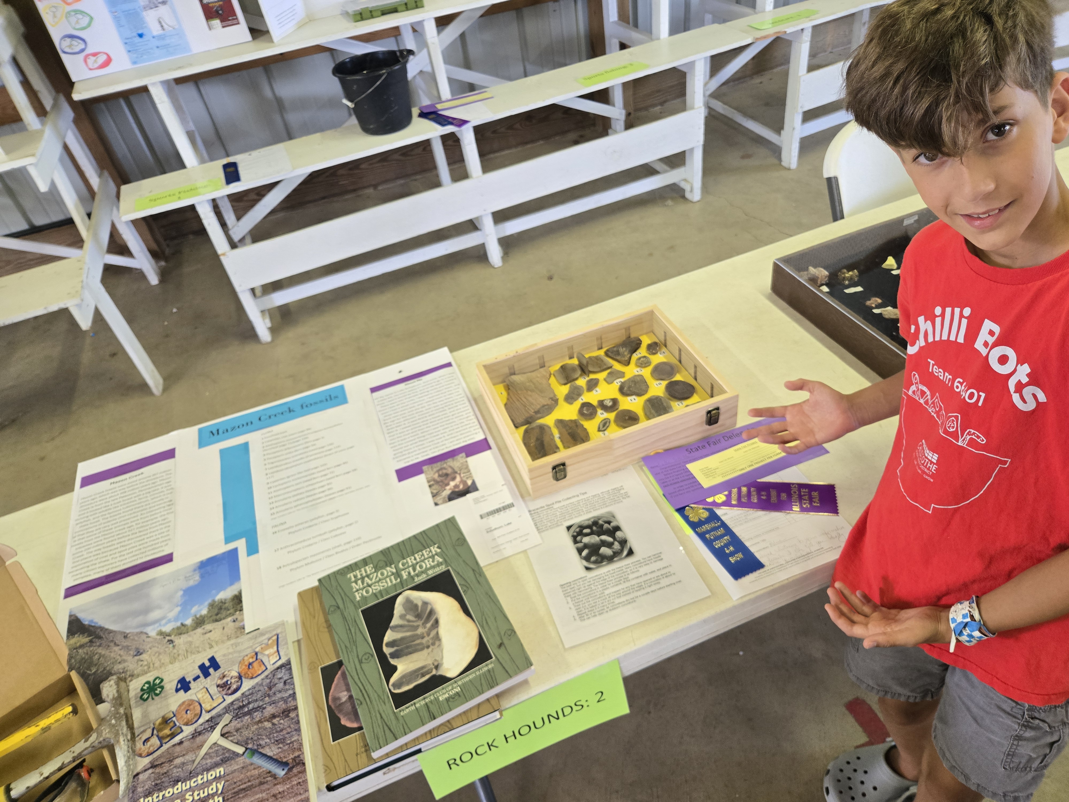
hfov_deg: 73.9
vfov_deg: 58.9
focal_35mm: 23
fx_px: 710
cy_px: 401
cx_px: 534
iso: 400
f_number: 1.8
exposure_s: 1/120
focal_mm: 5.4
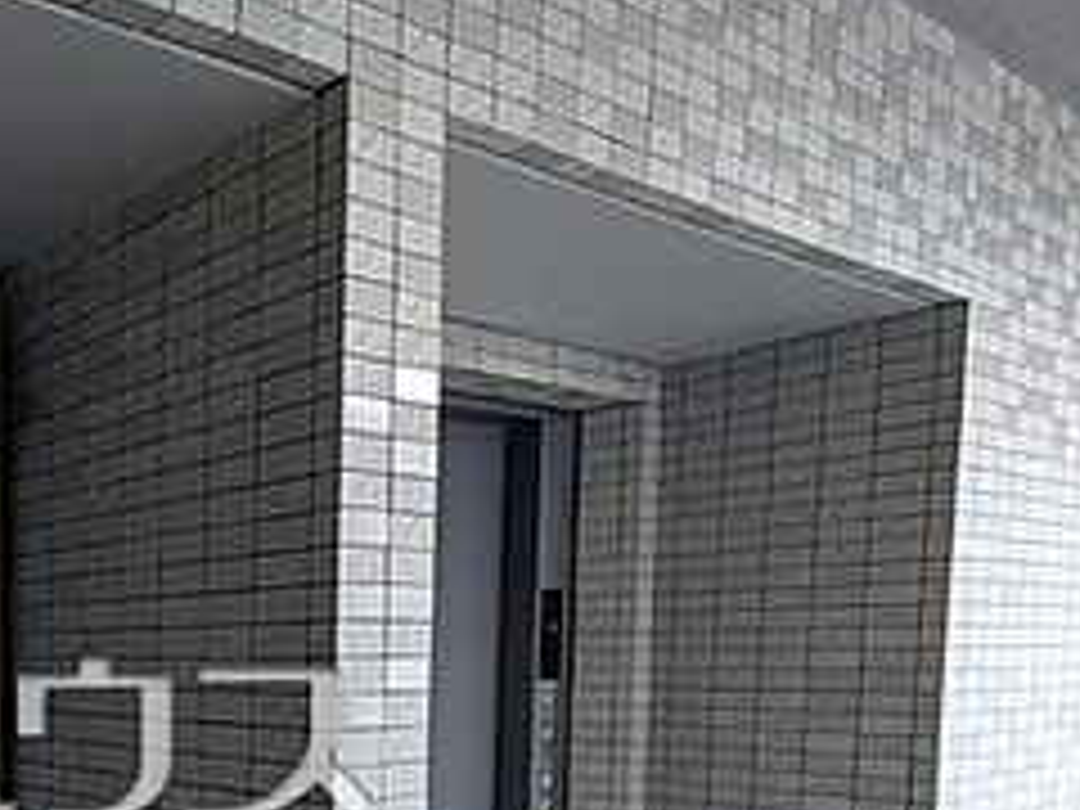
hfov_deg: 41.8
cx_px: -108
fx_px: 1092
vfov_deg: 37.8
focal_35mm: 35
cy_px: 738
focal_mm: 1.83
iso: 94
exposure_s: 1/100
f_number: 2.2
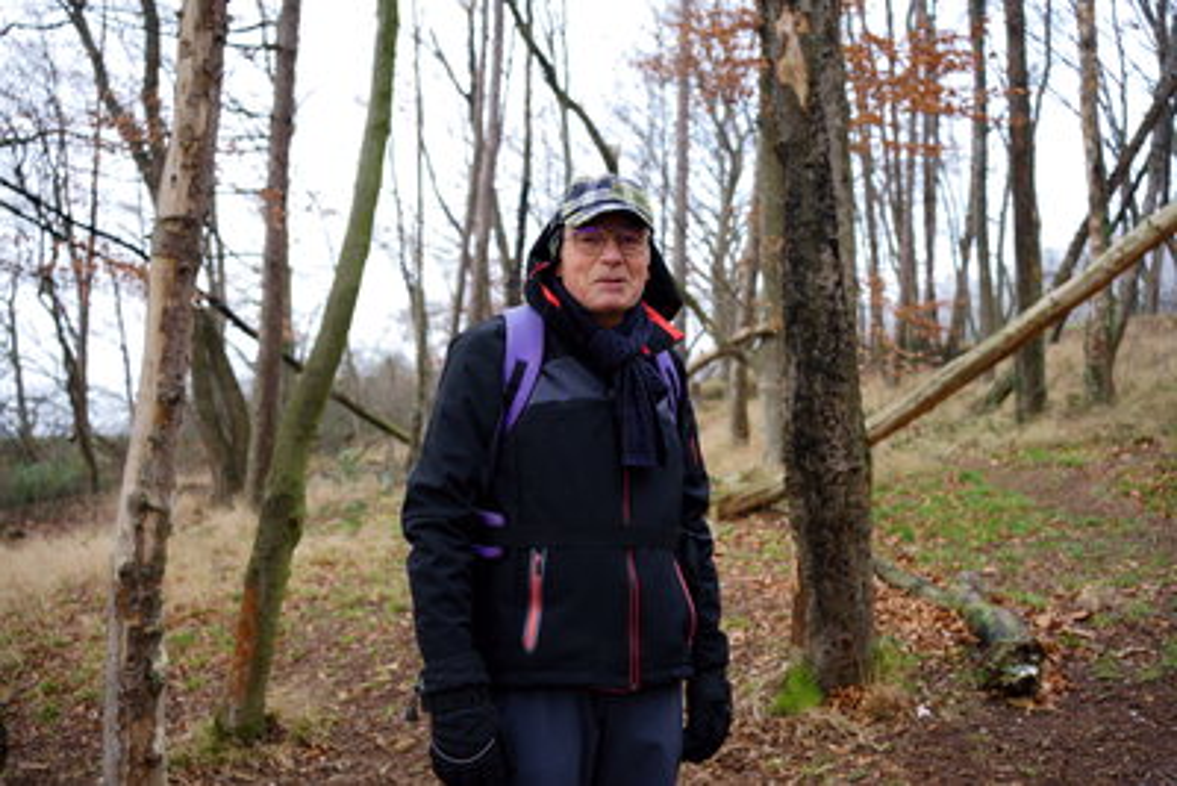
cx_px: 588
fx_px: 1145
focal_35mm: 35
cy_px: 393
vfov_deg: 37.9
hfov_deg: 54.4
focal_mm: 35
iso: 200
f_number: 4
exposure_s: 1/60
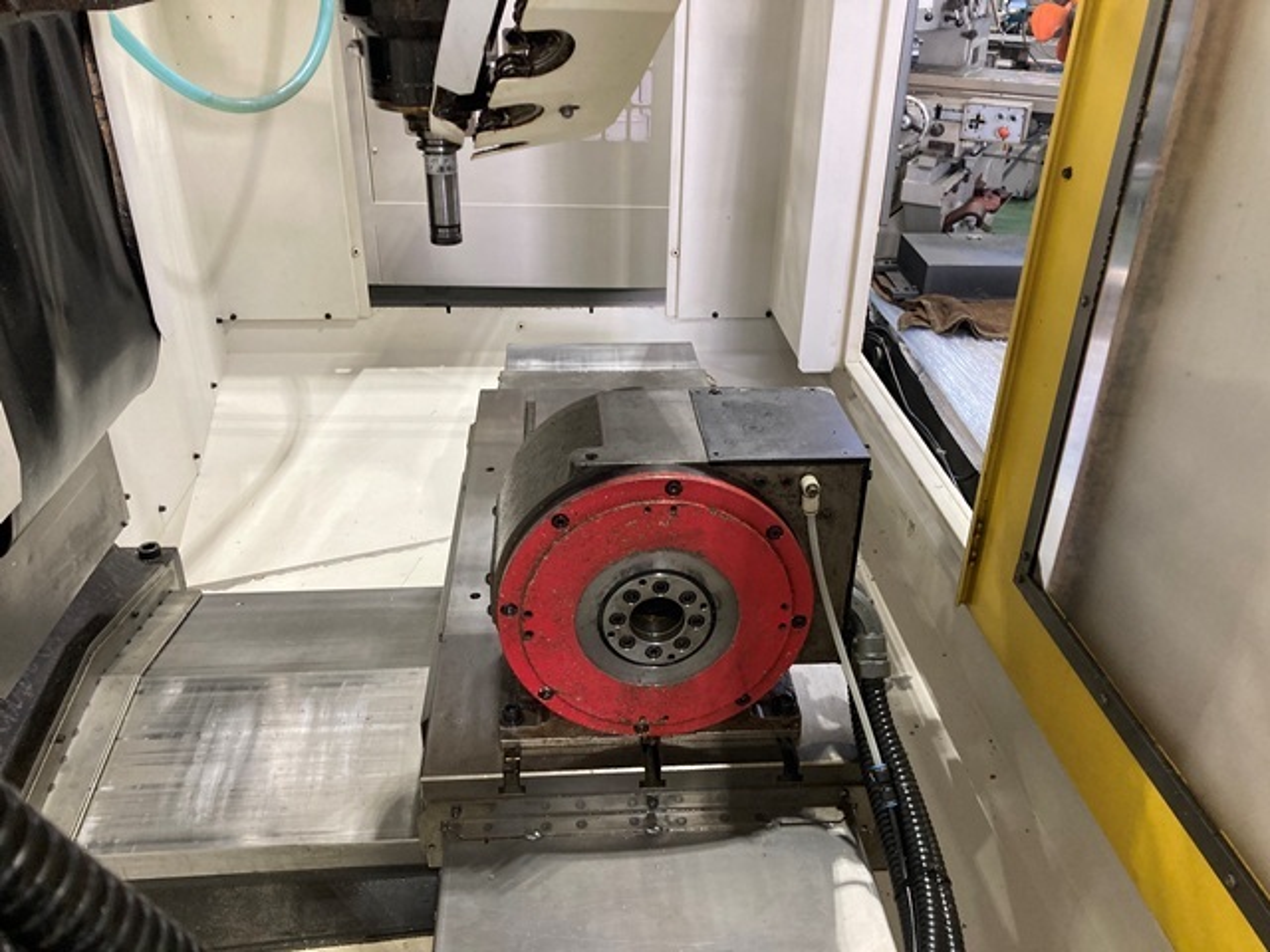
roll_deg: -2.2
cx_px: 635
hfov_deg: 63.4
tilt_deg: -28.5
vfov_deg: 49.7
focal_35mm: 28
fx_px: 1027
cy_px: 476
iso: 125
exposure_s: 1/60
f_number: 1.8
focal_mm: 3.99
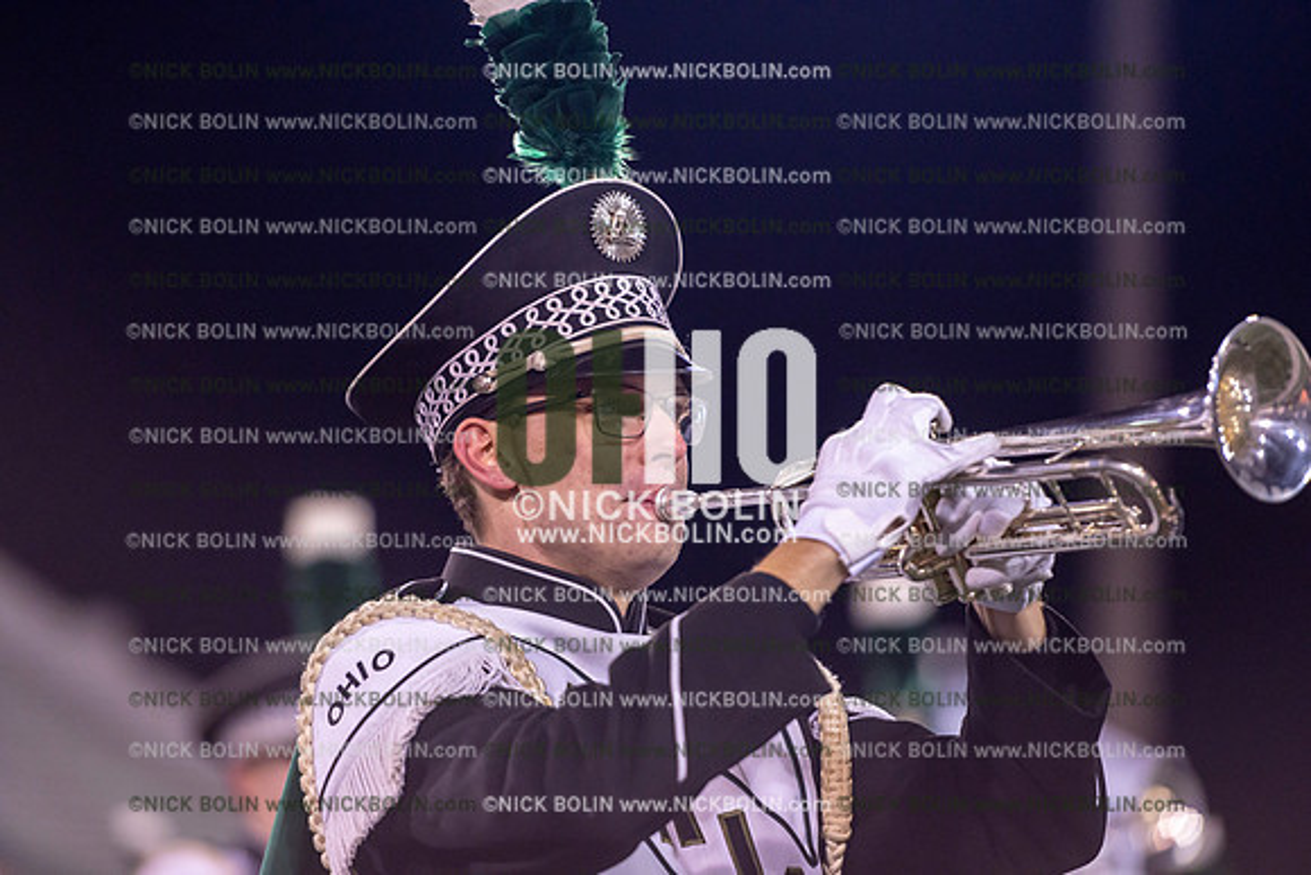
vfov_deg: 6.9
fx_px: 7285
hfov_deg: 10.3
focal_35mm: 200
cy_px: 438
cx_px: 656
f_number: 2.8
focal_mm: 200
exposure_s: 1/1250
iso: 2500
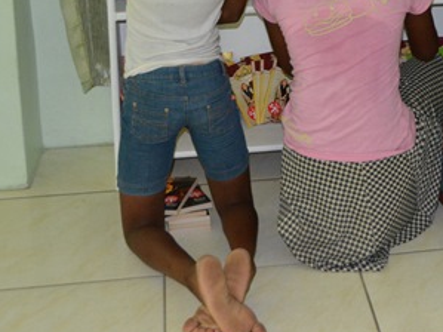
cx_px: 425
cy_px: -37
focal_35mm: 85
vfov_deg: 16.8
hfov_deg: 22.3
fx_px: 1087
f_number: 3.8
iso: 2200
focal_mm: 22
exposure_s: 1/60
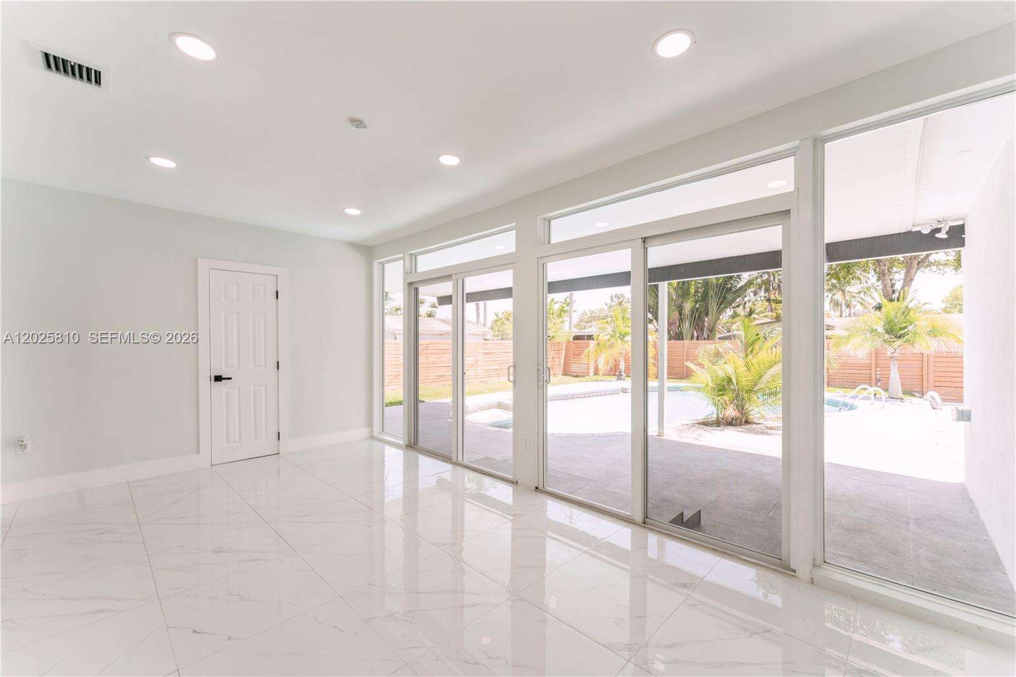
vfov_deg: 81.2
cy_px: 338
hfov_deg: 104.3
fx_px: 395
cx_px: 508
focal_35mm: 14
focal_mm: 14
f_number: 9
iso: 320
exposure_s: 1/30
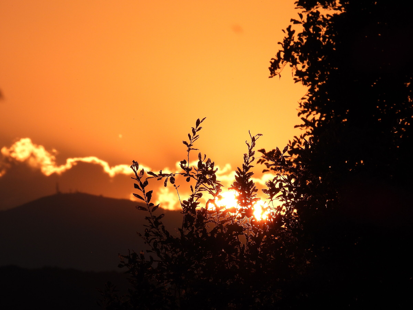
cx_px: 206
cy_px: 155
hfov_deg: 3.1
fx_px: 7755
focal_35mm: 650
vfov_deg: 2.3
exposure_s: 1/2000
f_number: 6.3
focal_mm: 116
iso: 100
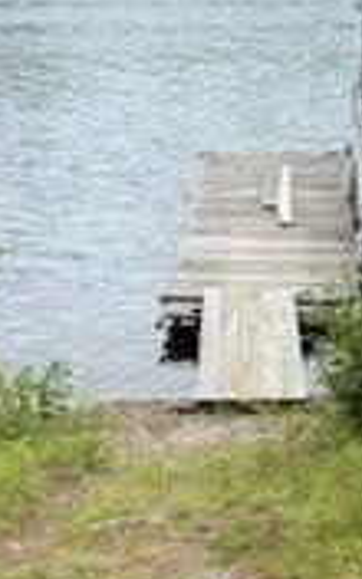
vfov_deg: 20.3
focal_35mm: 100
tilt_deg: -5.9
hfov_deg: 13.0
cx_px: 336
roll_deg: +0.0
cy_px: 46
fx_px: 1579
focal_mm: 5.7
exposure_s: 1/2762
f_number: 1.5
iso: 50
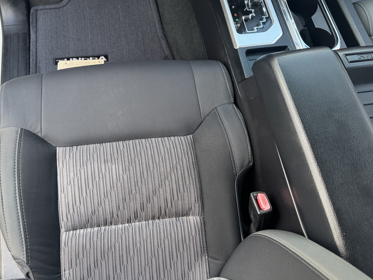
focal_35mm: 34
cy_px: 88
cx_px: 139
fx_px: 366
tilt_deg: -57.7
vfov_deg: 41.1
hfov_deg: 53.3
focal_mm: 6.76
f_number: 1.78
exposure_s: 1/121
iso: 200
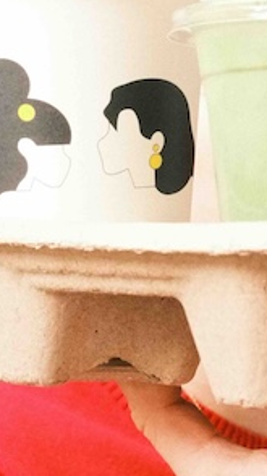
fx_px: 1992
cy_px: 94
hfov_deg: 7.6
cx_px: 264
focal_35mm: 158
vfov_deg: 13.5
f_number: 8
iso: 6400
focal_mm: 27
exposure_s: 1/100
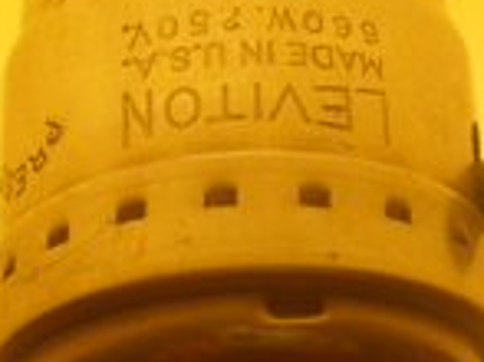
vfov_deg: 14.1
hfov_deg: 19.1
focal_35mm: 103
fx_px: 1439
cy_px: 364
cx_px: 260
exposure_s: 1/80
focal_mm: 6.3
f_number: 3.5
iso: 64
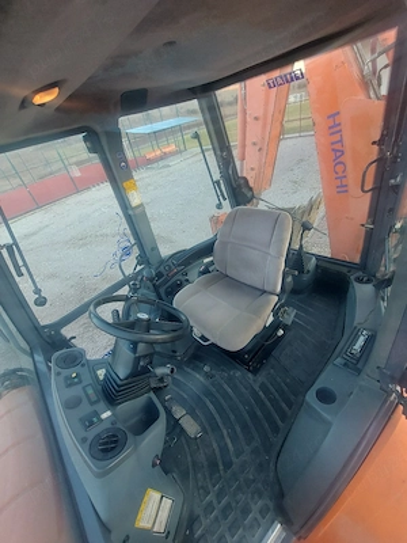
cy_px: 272
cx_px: 204
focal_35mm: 13
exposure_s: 1/50
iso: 125
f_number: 2.2
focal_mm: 1.74
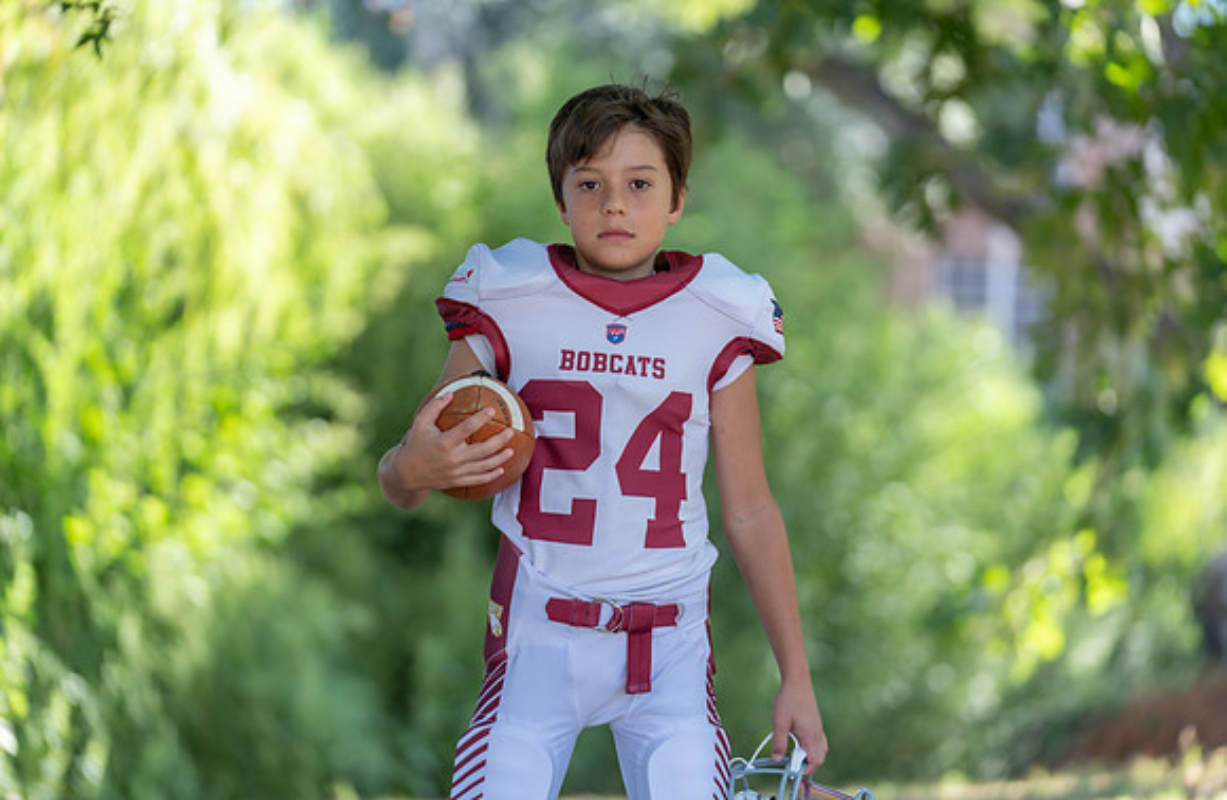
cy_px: 378
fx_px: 4682
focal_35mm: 138
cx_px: 633
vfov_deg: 9.8
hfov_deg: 14.9
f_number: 2.8
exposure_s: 1/320
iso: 160
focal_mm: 132
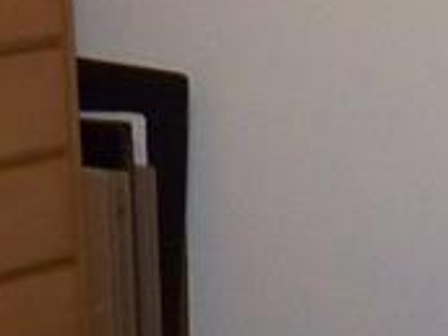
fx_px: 2770
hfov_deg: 9.1
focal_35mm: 214
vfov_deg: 6.9
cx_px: -169
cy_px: 193
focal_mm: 5.85
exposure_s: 1/30
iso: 200
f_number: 2.8
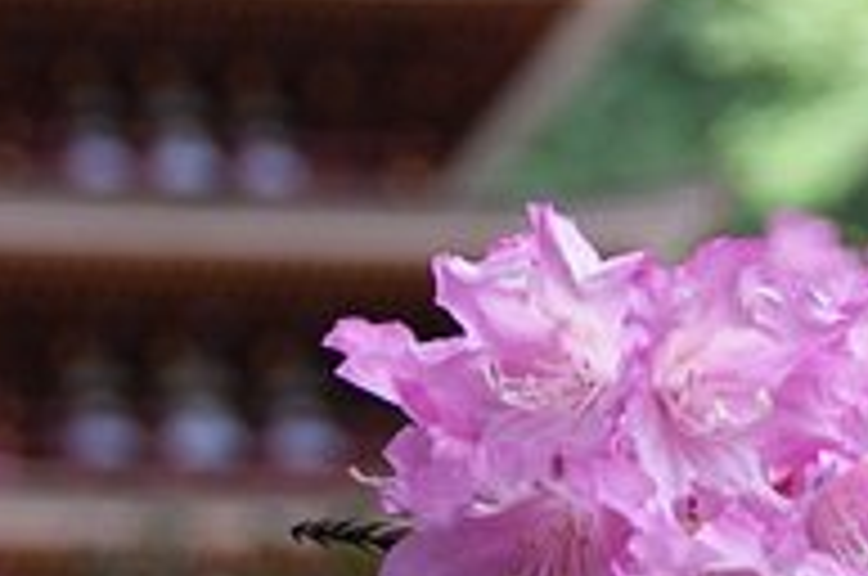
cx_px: 427
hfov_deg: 7.4
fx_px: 6716
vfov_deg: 4.9
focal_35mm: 279
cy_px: 56
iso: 320
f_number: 5
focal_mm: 70
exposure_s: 1/125
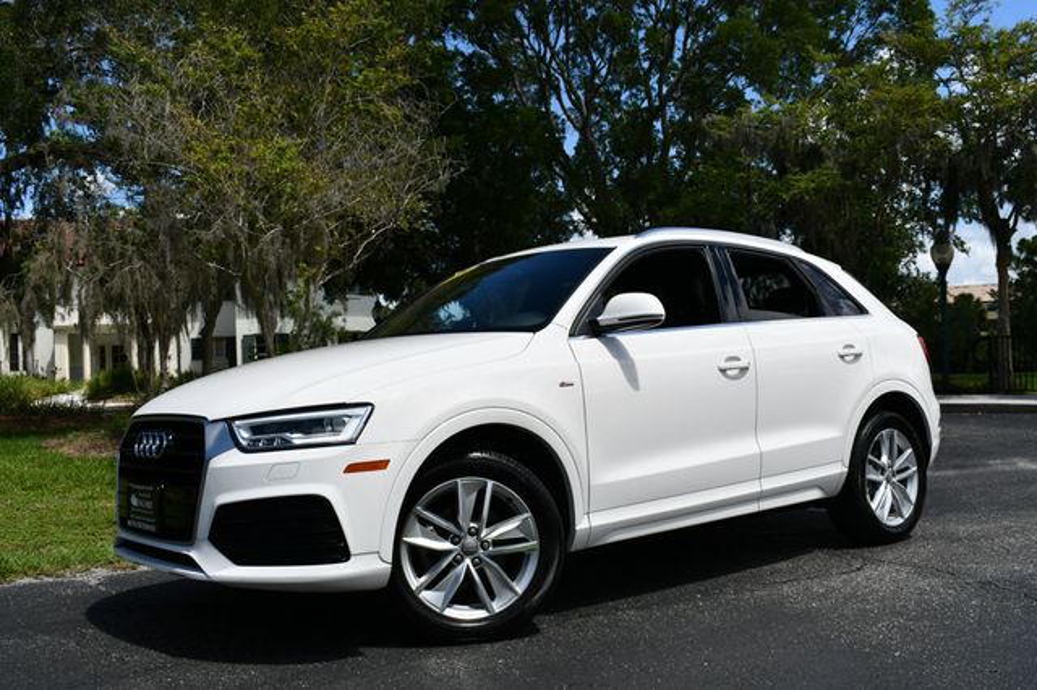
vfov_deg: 36.8
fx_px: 1036
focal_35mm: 36
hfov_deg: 53.2
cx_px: 518
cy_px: 345
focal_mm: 24
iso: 100
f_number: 9
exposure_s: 1/320
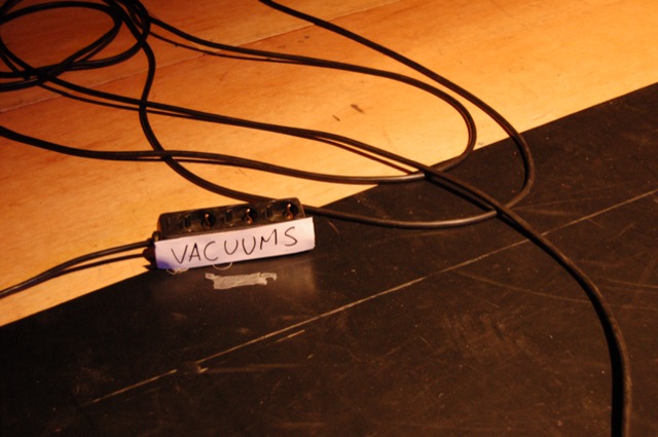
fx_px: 1041
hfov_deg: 35.1
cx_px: 329
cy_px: 218
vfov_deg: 23.7
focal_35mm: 57
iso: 1600
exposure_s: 1/6
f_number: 5
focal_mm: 38
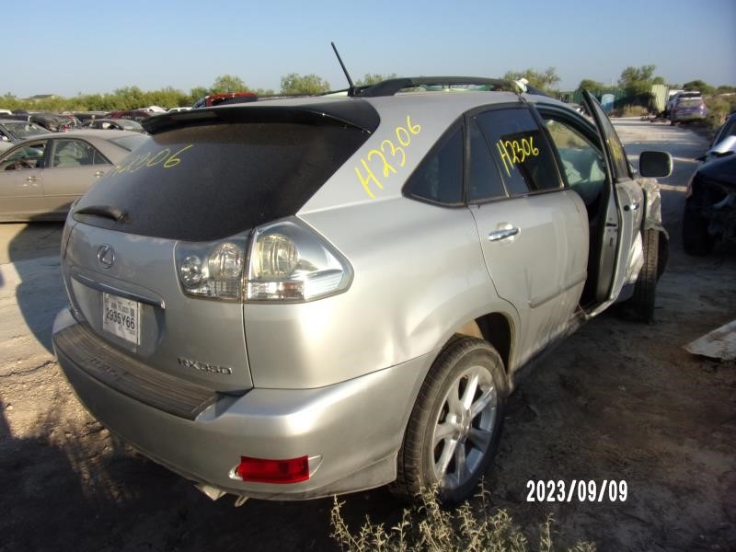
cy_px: 276
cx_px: 368
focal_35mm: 24
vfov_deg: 56.8
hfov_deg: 71.6
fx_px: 510
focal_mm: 4.3
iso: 80
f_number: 3.3
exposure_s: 1/800
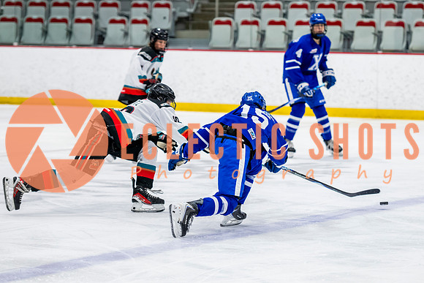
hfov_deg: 11.7
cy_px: 147
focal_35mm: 176
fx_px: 2069
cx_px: 246
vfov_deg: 7.8
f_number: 3.2
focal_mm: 122
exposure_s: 1/800
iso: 1600
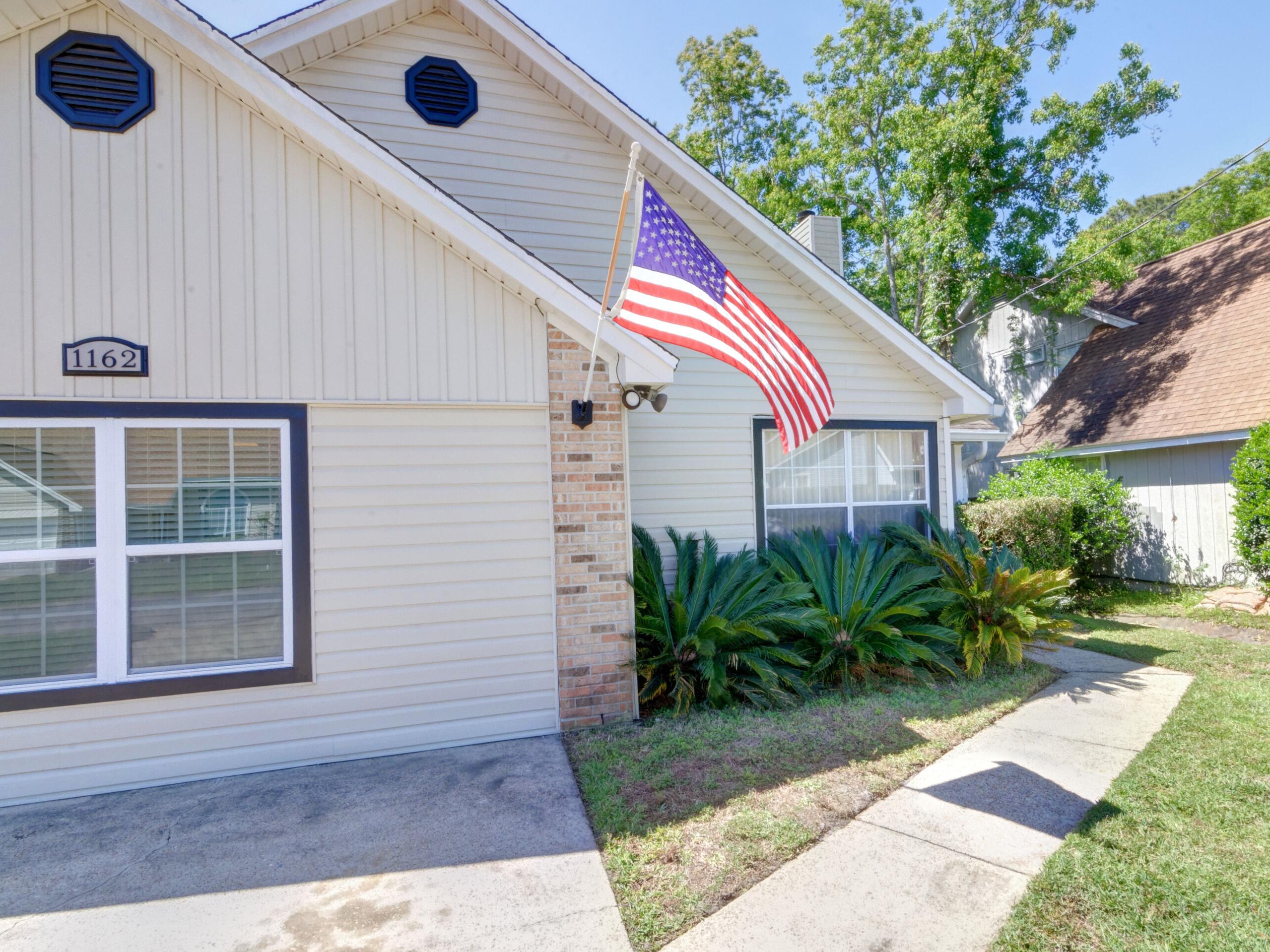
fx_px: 681
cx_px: 696
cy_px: 482
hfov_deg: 85.8
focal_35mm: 19
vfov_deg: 69.9
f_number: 22
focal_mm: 11
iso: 400
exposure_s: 1/60
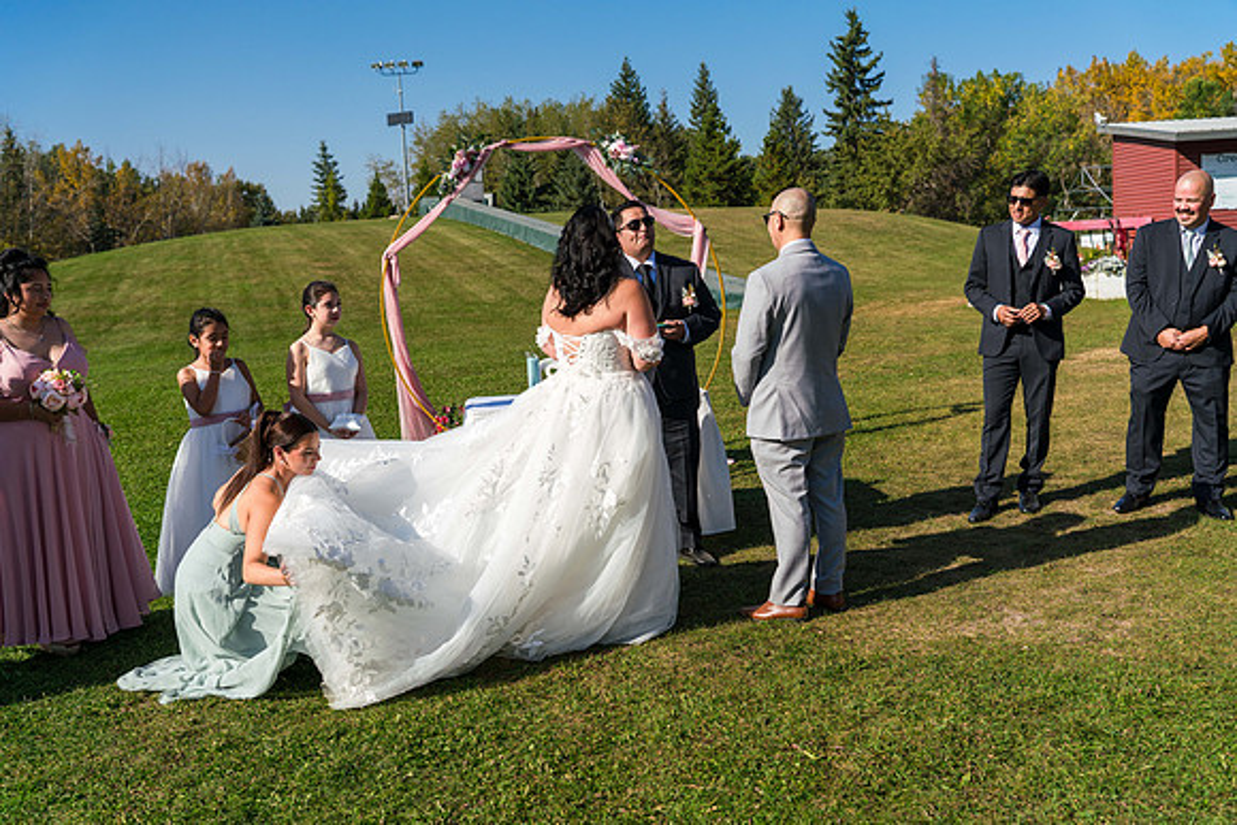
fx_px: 1203
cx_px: 618
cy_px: 412
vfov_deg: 37.9
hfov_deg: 54.4
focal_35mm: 35
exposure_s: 1/3200
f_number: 4
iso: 250
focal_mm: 35
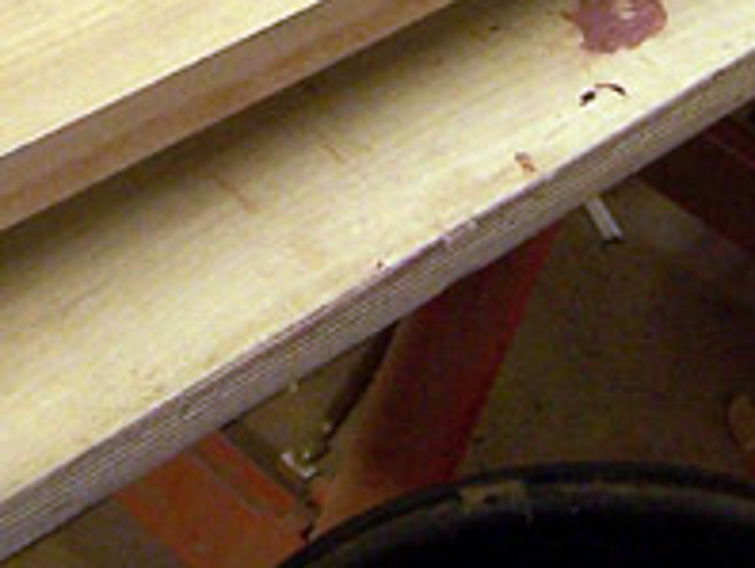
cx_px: 183
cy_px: -408
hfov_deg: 16.3
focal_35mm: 120
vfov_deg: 11.6
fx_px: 2620
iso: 140
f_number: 3.4
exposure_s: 1/30
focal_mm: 5.5
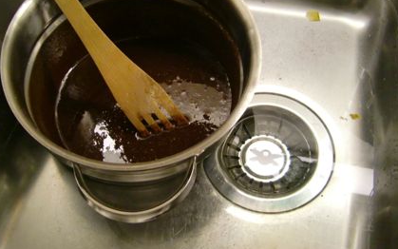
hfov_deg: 50.3
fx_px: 423
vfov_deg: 32.7
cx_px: 177
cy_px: 99
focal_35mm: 39
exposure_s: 1/100
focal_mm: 4.9
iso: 400
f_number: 2.6
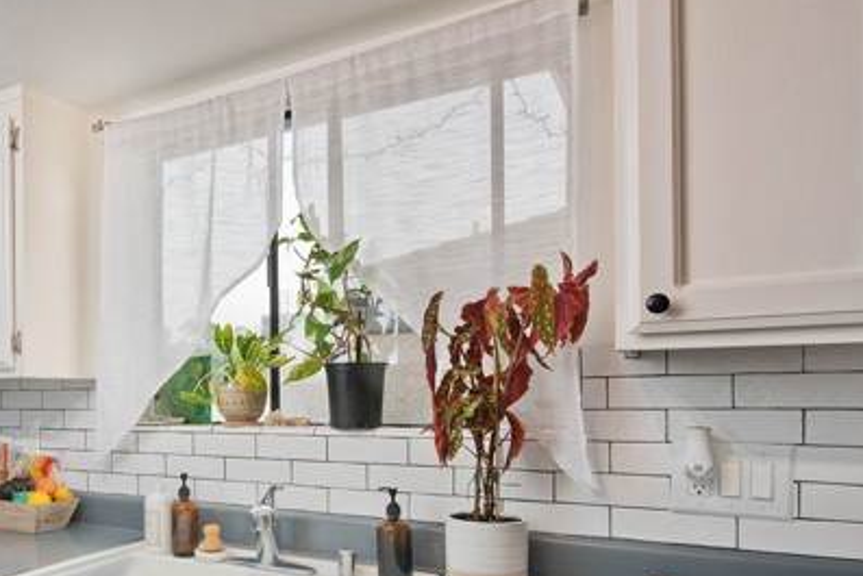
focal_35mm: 29
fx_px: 695
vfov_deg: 44.1
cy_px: 403
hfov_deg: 60.5
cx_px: 226
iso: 400
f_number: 7.1
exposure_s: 1/200
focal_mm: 18
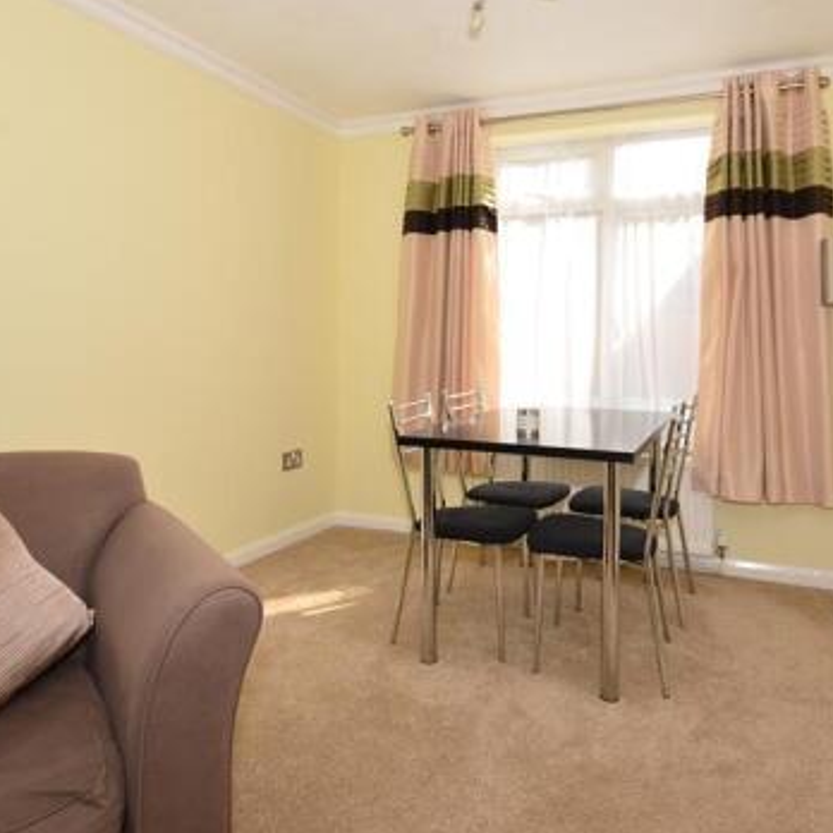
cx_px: 450
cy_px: 321
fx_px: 653
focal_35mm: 24
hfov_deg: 64.9
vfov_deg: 64.2
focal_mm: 10
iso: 200
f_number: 8
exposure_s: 1/60
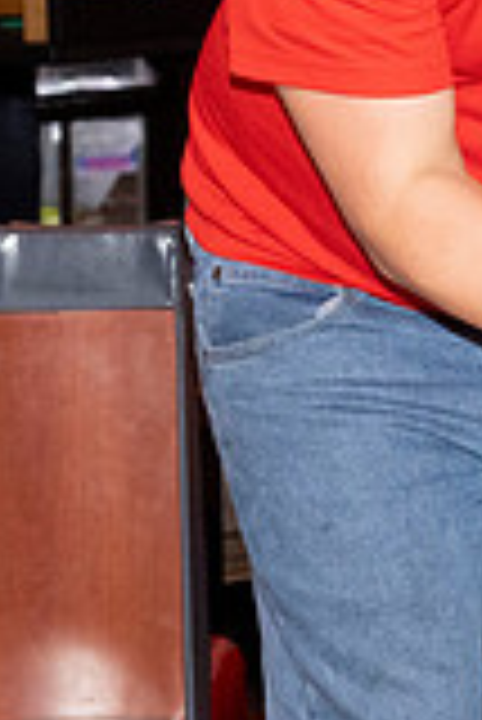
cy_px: 208
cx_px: 1091
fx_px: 6352
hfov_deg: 4.3
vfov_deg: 6.5
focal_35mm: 317
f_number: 5.6
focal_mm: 57
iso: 2000
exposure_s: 1/100
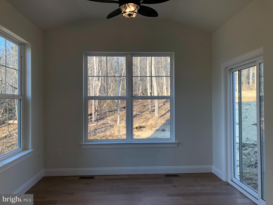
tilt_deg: +0.8
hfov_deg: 63.4
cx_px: 136
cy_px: 102
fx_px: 221
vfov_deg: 49.7
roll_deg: +0.7
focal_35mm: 28
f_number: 1.8
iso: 32
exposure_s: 1/120
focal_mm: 4
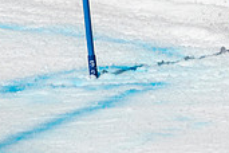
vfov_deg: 0.5
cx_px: 357
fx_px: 18643
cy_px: -6
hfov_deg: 0.7
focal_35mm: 2931
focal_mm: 400
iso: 200
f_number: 8
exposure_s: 1/2000
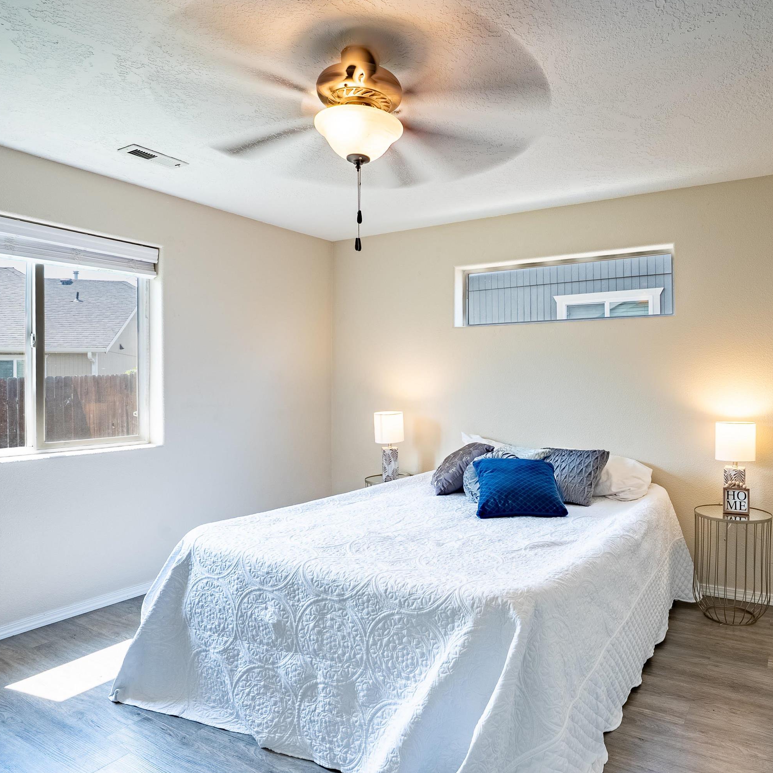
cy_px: 396
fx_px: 531
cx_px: 474
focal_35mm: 21
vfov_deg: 72.1
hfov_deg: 71.2
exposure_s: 1/1250
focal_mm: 16
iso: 400
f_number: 8
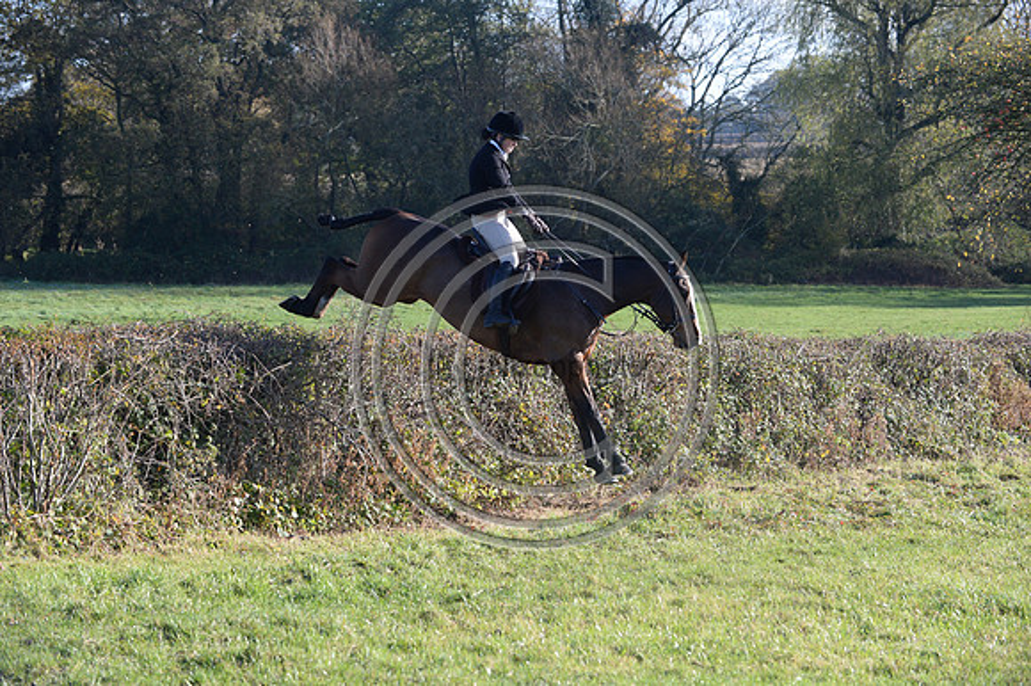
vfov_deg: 13.4
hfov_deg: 20.0
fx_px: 2919
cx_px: 516
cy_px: 343
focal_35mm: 102
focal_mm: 102
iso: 1000
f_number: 5
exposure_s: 1/1250
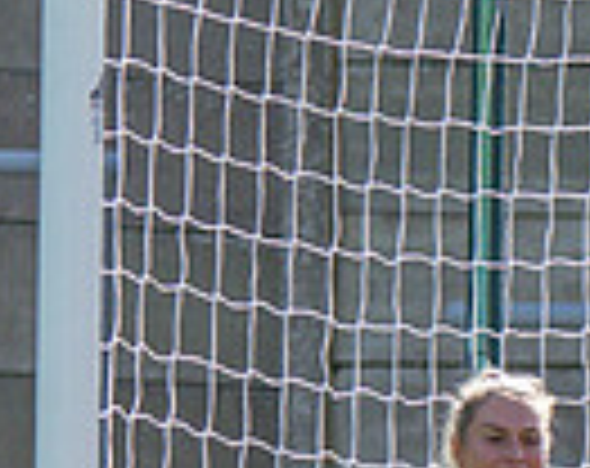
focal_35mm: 2831
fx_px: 49287
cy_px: 474
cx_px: 941
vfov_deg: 0.5
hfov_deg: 0.7
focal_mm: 300
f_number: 2.8
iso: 200
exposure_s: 1/3200
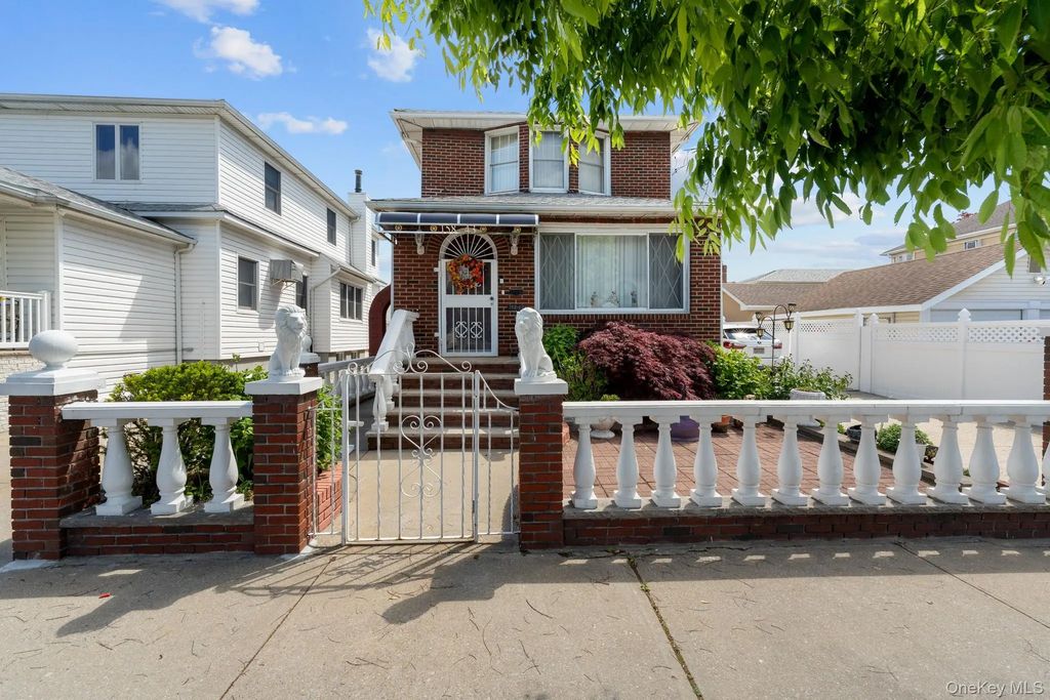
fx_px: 408
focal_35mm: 14
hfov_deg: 104.2
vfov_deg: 81.2
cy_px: 350
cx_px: 525
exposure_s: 1/80
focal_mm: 14
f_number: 10
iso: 250
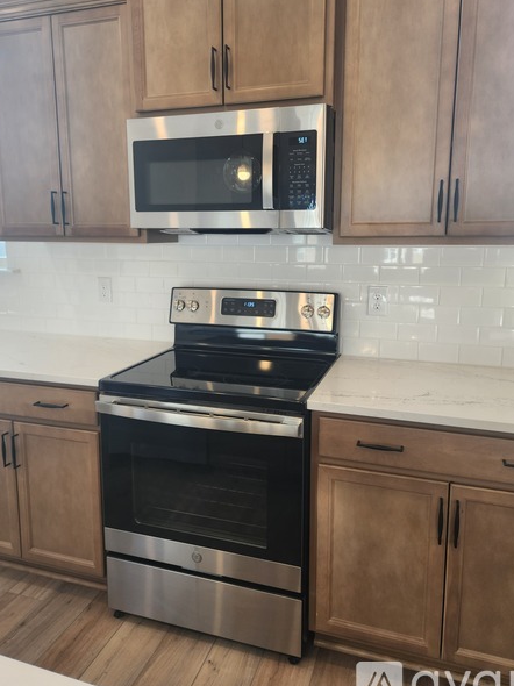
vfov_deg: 67.3
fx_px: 515
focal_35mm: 26
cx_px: 254
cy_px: 320
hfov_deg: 53.0
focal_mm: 5.4
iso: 64
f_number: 1.8
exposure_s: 1/120
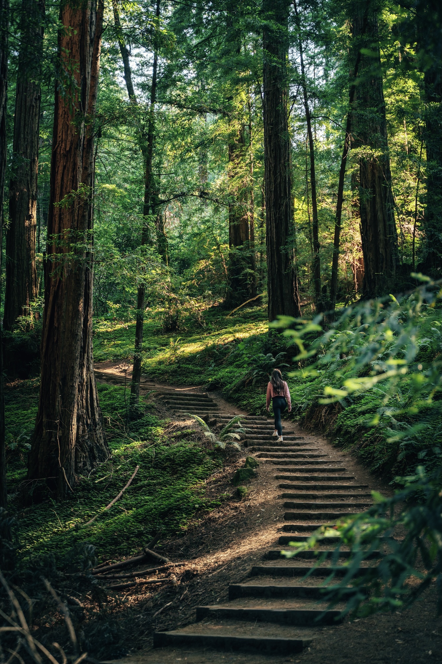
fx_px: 884
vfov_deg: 41.1
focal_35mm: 48
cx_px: 221
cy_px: 332
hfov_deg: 28.1
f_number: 2.8
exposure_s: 1/250
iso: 1000
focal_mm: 48
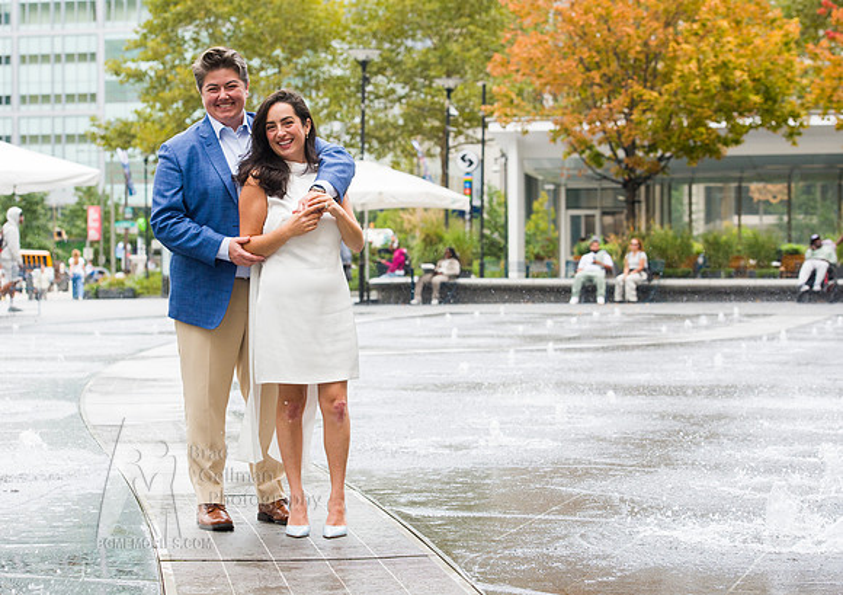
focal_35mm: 93
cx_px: 376
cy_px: 283
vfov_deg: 15.3
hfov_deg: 21.6
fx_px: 2207
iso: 800
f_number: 5
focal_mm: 85
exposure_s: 1/500
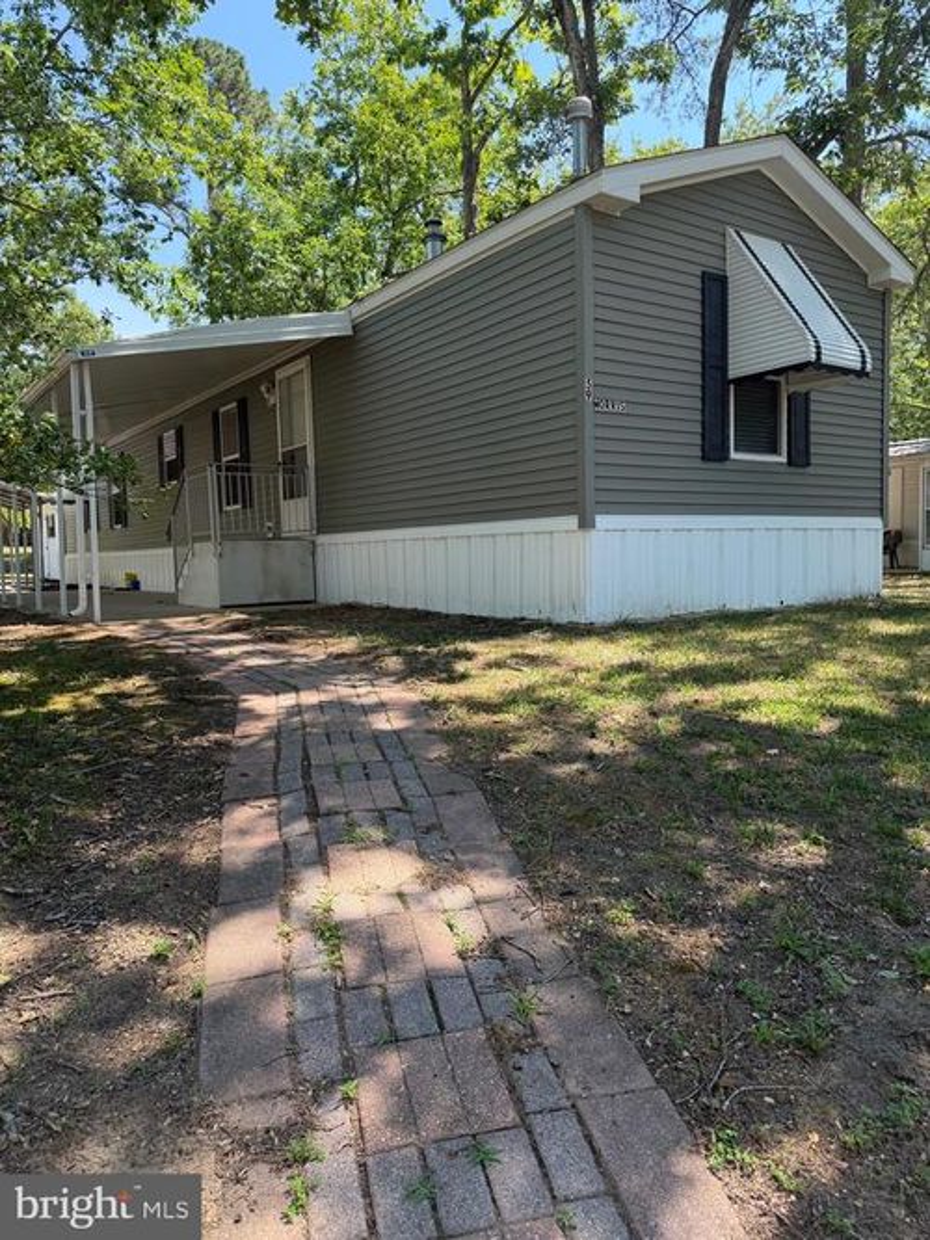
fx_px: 860
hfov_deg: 56.8
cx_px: 465
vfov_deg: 71.6
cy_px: 620
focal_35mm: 24
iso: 100
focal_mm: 6.76
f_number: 1.78
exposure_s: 1/1032
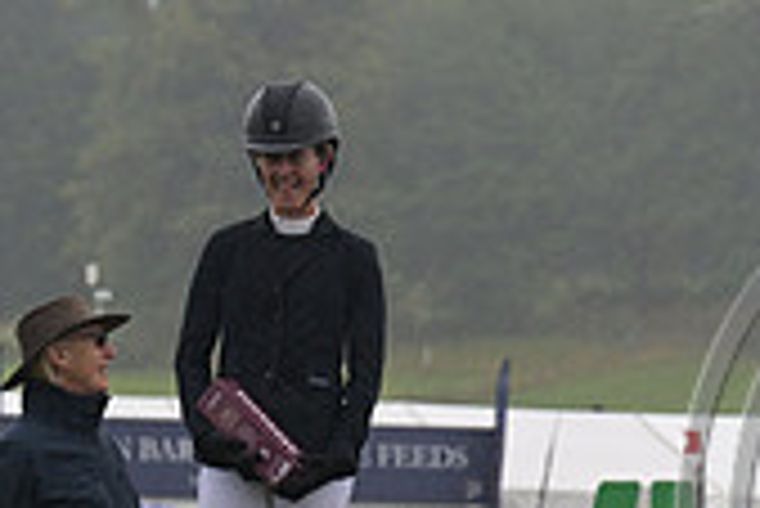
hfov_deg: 5.8
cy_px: 474
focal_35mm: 350
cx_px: 1088
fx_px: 7395
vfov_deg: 3.9
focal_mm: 102
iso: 800
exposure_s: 1/1000
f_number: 5
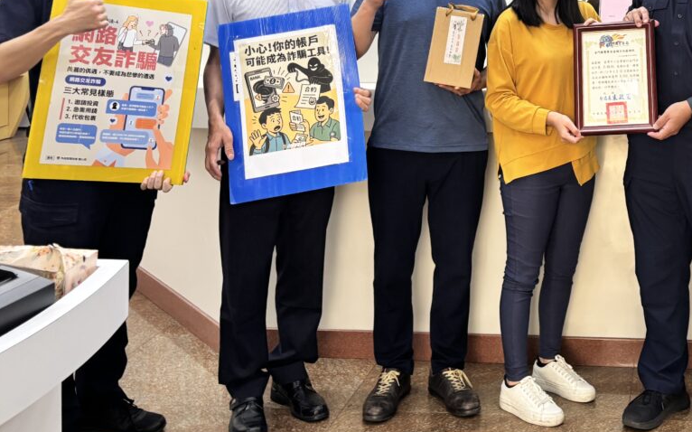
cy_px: -20
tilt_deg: -2.3
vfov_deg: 22.8
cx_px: 618
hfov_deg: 35.4
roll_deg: -1.6
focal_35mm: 54
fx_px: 1018
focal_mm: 5.96
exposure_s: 1/120
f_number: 1.6
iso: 64
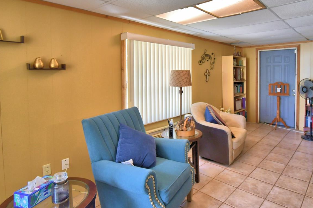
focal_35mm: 21
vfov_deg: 58.7
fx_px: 182
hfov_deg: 80.1
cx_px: 191
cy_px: 78
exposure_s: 1/80
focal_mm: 10
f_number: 4.5
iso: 400
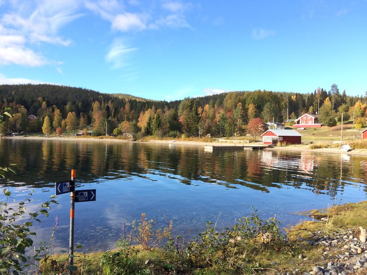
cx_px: 184
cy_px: 138
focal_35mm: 29
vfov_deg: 48.2
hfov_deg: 61.7
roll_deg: -0.7
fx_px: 307
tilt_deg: +0.2
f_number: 2.2
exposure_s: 1/662
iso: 32
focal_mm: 4.15
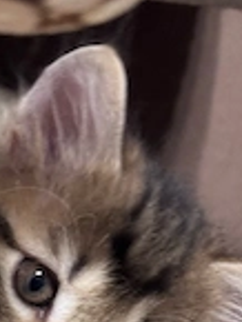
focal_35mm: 132
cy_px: 378
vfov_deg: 14.5
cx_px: 13
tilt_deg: -8.3
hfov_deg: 11.2
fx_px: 1229
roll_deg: -2.6
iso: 200
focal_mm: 6.76
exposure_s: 1/33
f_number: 1.78
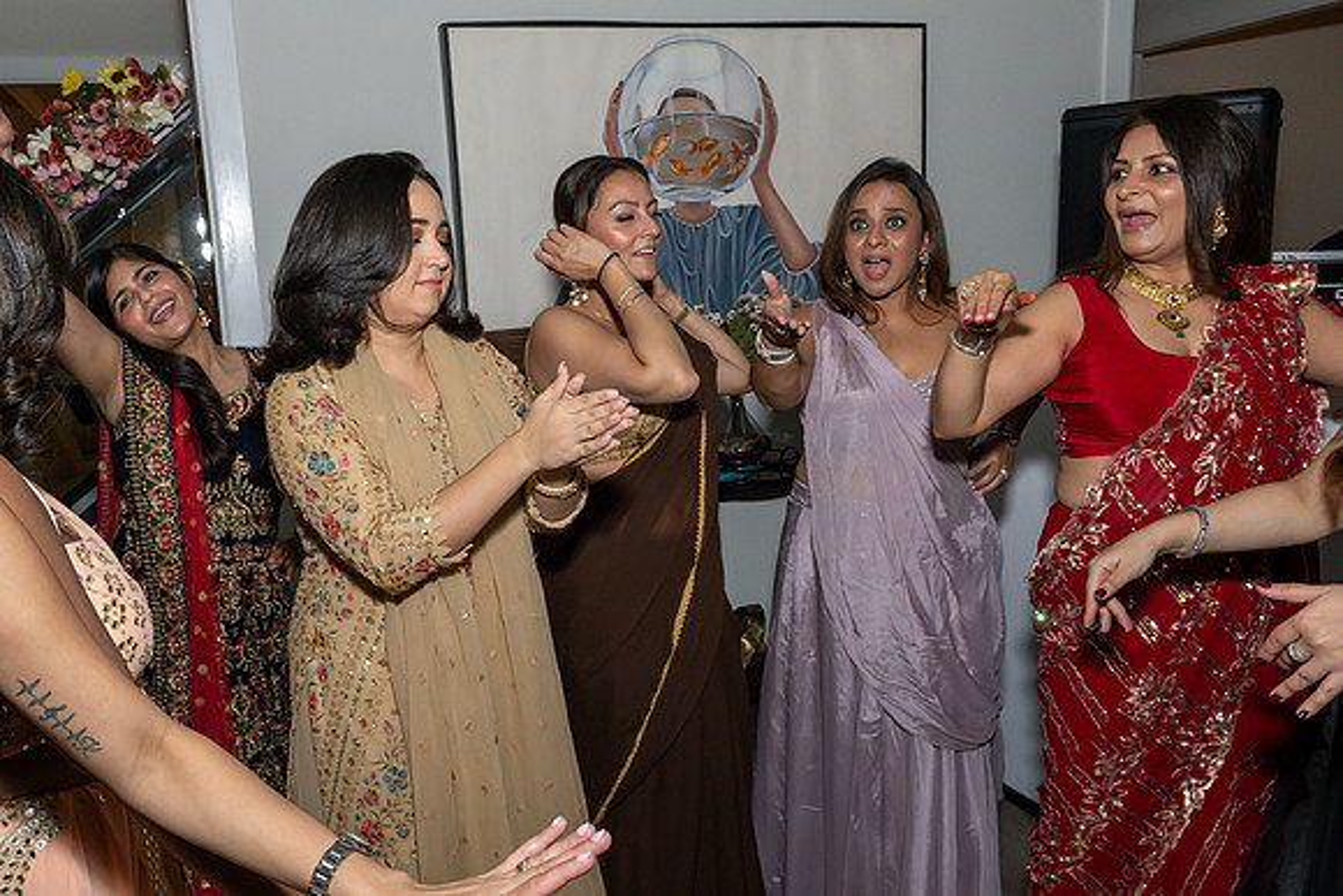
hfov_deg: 62.5
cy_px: 499
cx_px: 563
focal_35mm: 29
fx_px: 1100
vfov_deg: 44.3
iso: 800
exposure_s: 1/250
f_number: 8
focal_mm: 17
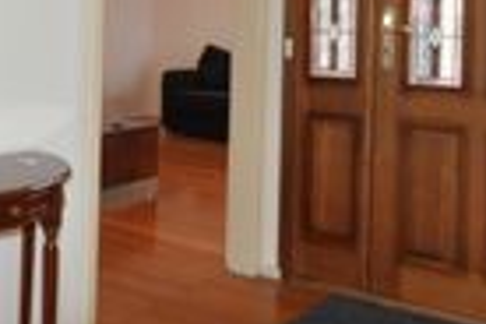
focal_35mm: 51
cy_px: 40
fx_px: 688
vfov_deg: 25.7
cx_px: 197
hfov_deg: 38.7
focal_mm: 10
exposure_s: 1/40
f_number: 3.5
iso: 800
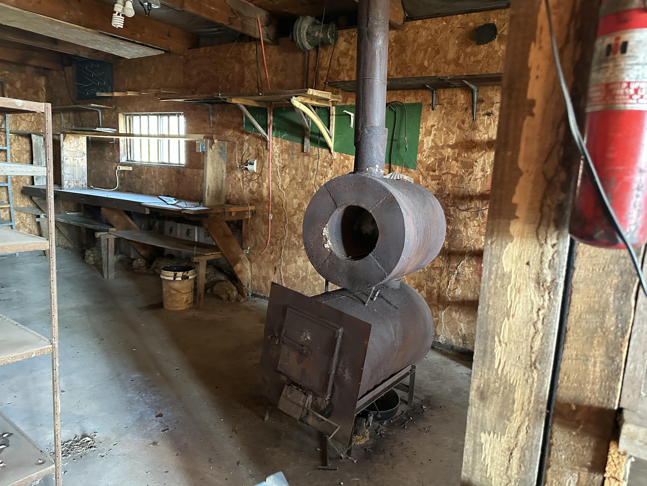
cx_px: 324
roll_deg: -4.1
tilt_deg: -9.5
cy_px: 243
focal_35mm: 24
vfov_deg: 56.8
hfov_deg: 71.6
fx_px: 449
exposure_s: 1/49
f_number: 1.78
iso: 1000
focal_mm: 6.86
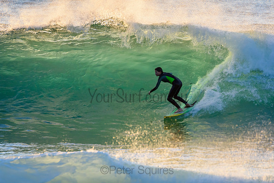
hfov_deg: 2.7
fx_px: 5709
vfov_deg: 1.8
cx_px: 137
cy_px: 92
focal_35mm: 750
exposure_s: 1/1600
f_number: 5.6
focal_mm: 500
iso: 1100
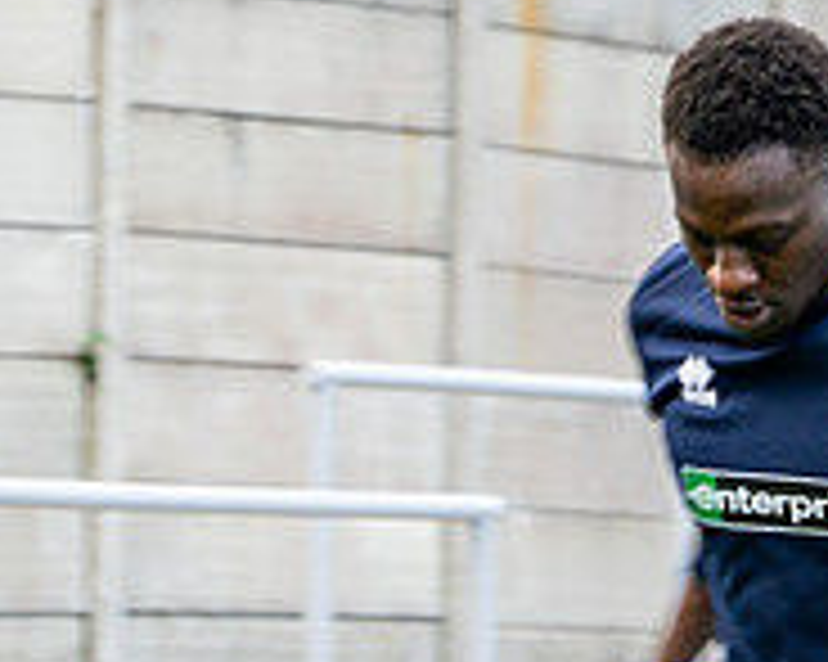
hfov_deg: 3.8
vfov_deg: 3.1
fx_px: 12246
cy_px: 553
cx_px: 1459
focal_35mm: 500
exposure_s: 1/60
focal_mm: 85
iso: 100
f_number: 6.3
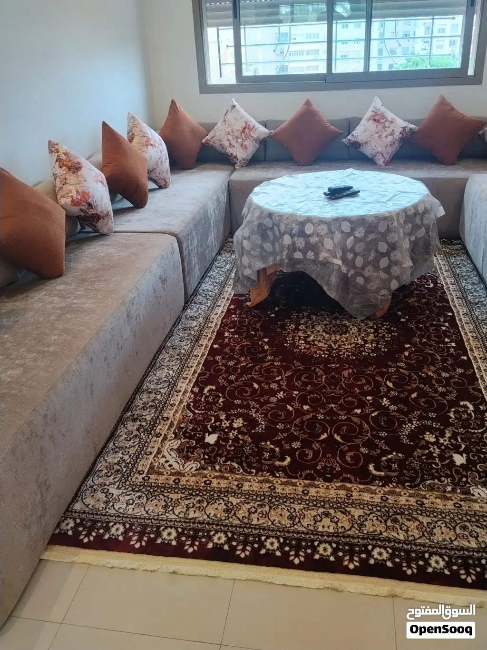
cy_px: 325
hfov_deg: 48.2
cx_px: 244
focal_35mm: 29
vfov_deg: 61.7
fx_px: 544
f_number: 1.8
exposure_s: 1/100
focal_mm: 4.22
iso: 160
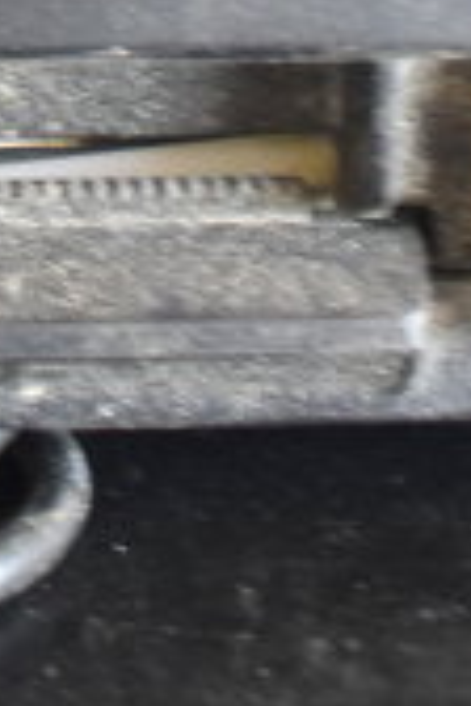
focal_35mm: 172
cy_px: -885
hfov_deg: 7.8
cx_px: -265
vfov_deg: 10.6
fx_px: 3370
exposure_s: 1/30
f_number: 3.8
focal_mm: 21
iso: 500
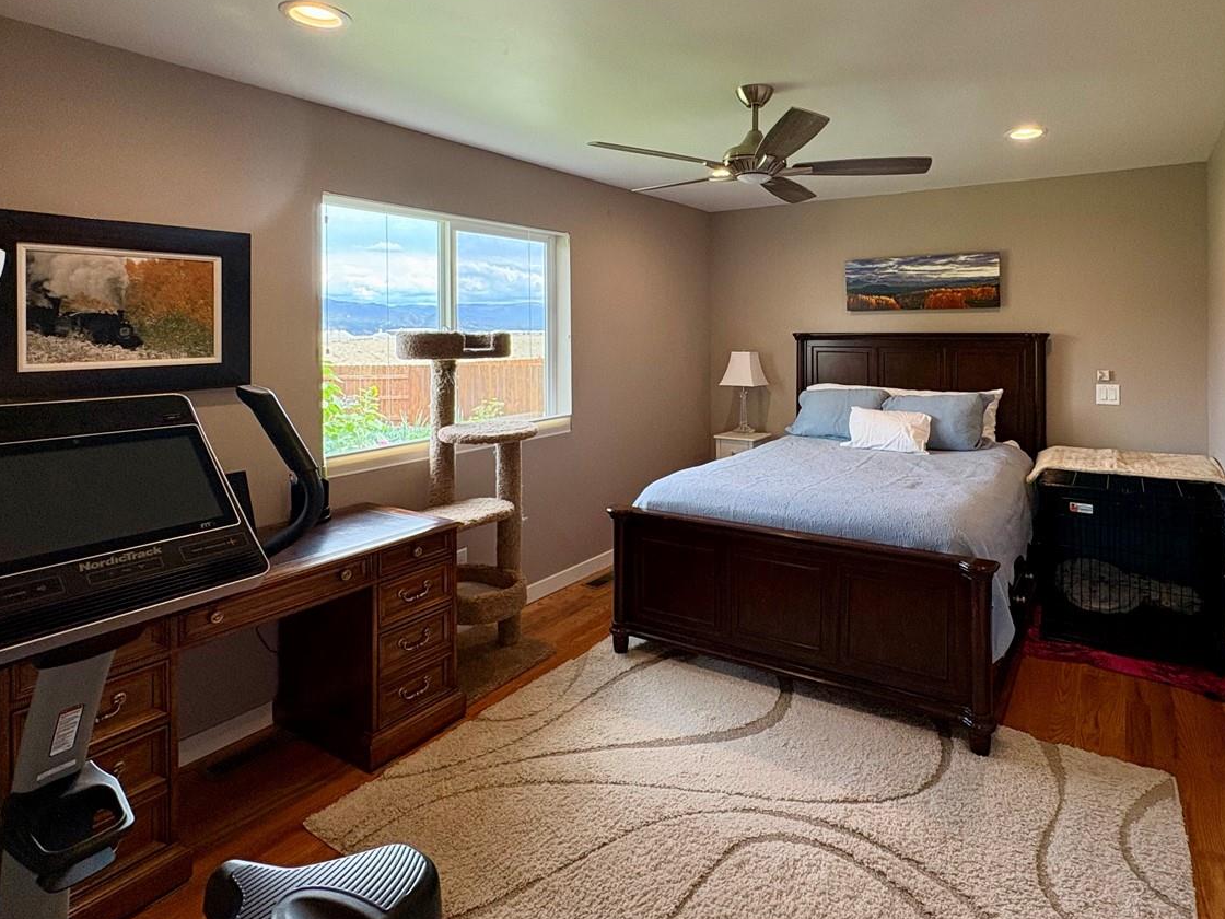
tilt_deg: +0.9
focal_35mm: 20
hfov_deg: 81.1
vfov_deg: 64.7
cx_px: 714
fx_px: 708
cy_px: 326
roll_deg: +1.1
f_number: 2.2
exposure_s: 1/120
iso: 200
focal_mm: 2.22
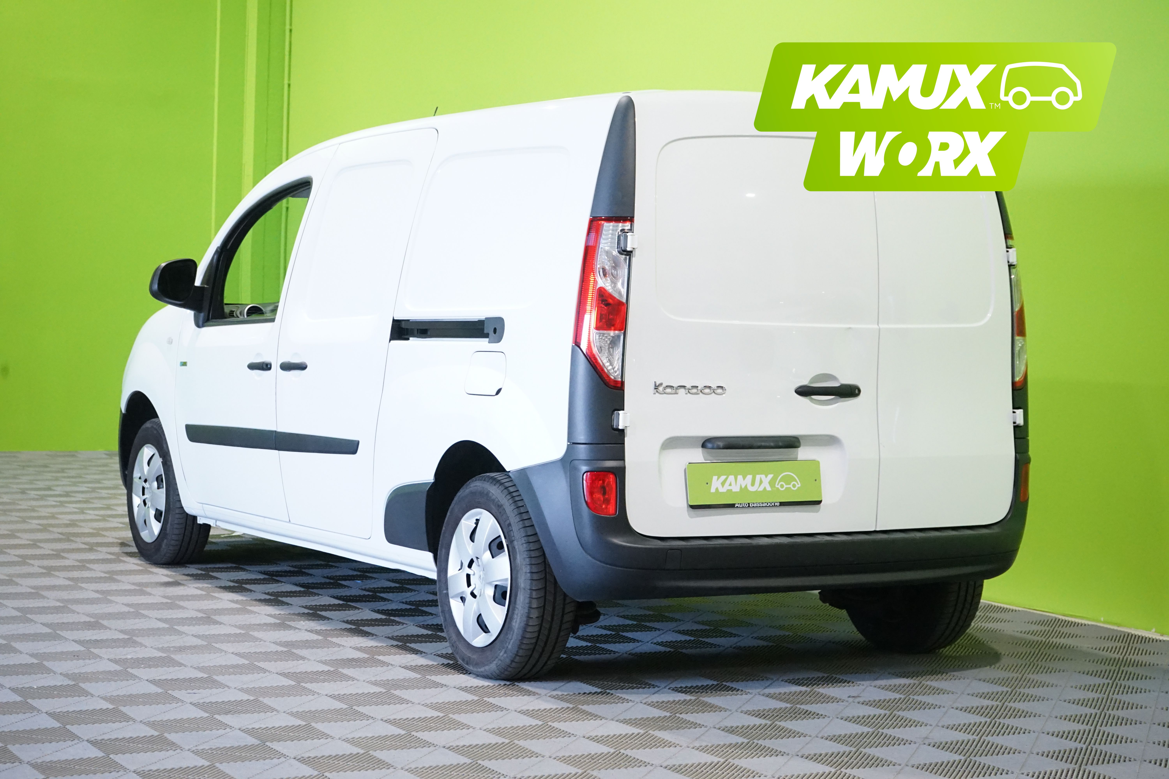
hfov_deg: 30.5
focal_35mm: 66
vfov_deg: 20.6
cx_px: 584
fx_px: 2143
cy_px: 390
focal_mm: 66
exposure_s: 1/160
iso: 6400
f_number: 7.1
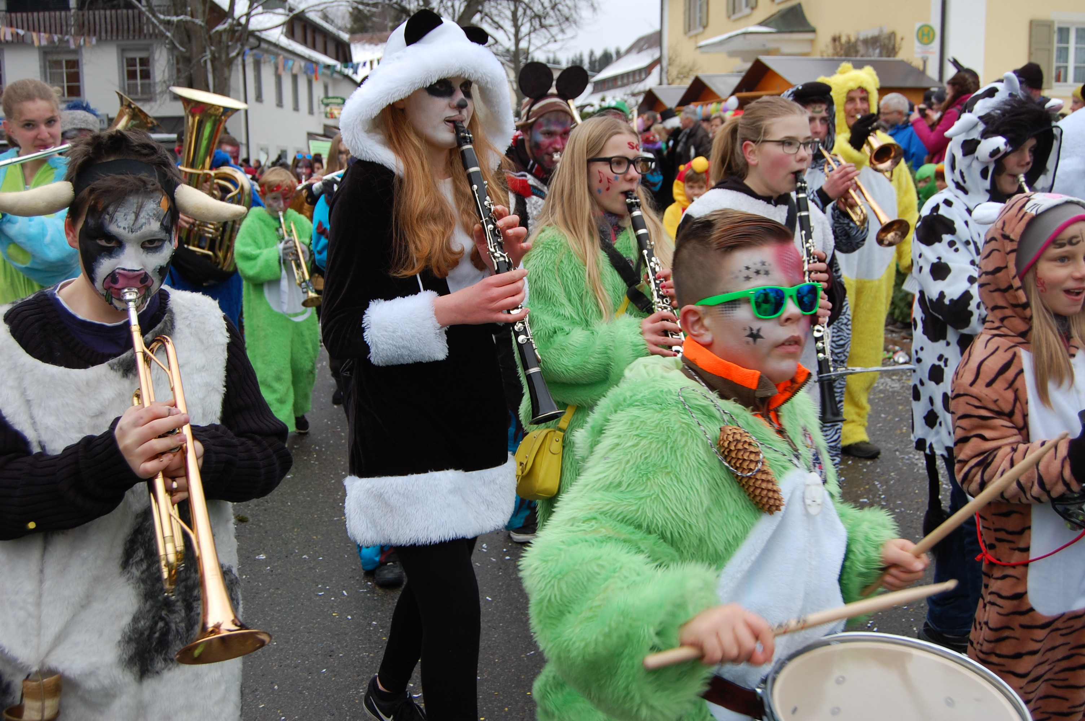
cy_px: 360
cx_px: 542
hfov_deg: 49.6
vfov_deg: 34.1
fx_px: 1174
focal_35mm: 39
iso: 220
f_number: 5.6
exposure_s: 1/125
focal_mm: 26
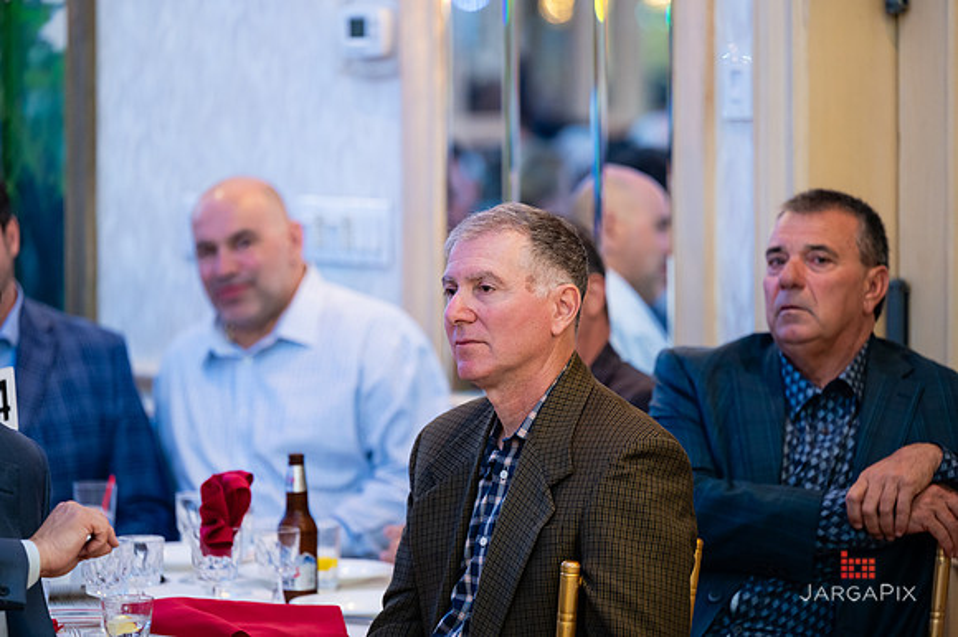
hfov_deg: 11.6
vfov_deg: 7.7
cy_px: 318
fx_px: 4712
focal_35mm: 177
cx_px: 479
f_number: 3.2
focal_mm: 170
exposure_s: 1/125
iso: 1600
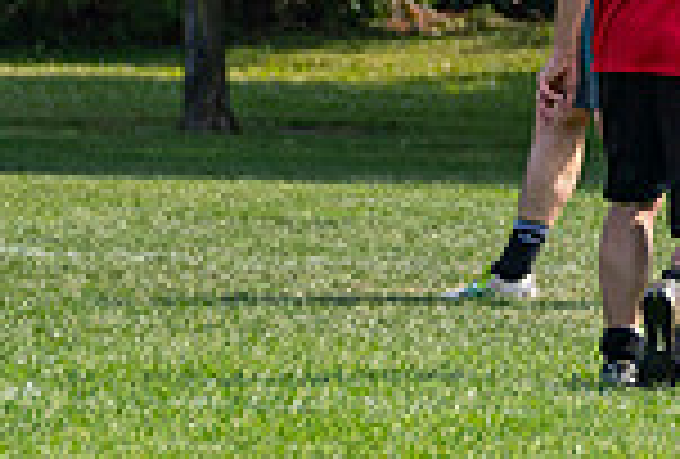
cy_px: -152
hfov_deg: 2.3
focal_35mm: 896
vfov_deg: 1.5
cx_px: 1132
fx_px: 16992
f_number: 3.2
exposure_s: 1/3200
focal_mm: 130
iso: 400
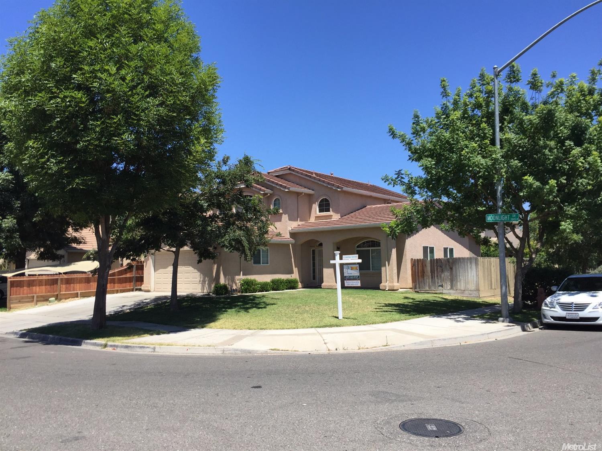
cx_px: 301
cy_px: 226
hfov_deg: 61.7
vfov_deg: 48.2
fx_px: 504
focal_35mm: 29
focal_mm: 4.15
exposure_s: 1/1522
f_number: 2.2
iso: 32
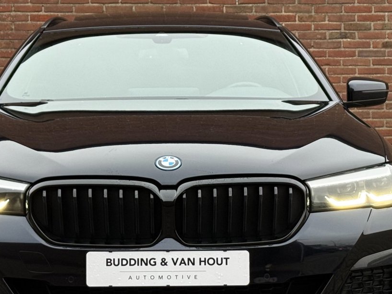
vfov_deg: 13.1
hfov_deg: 17.4
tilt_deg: -1.8
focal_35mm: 113
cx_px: 192
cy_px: 140
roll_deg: +0.3
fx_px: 1280
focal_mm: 6.76
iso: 80
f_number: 1.78
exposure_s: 1/70
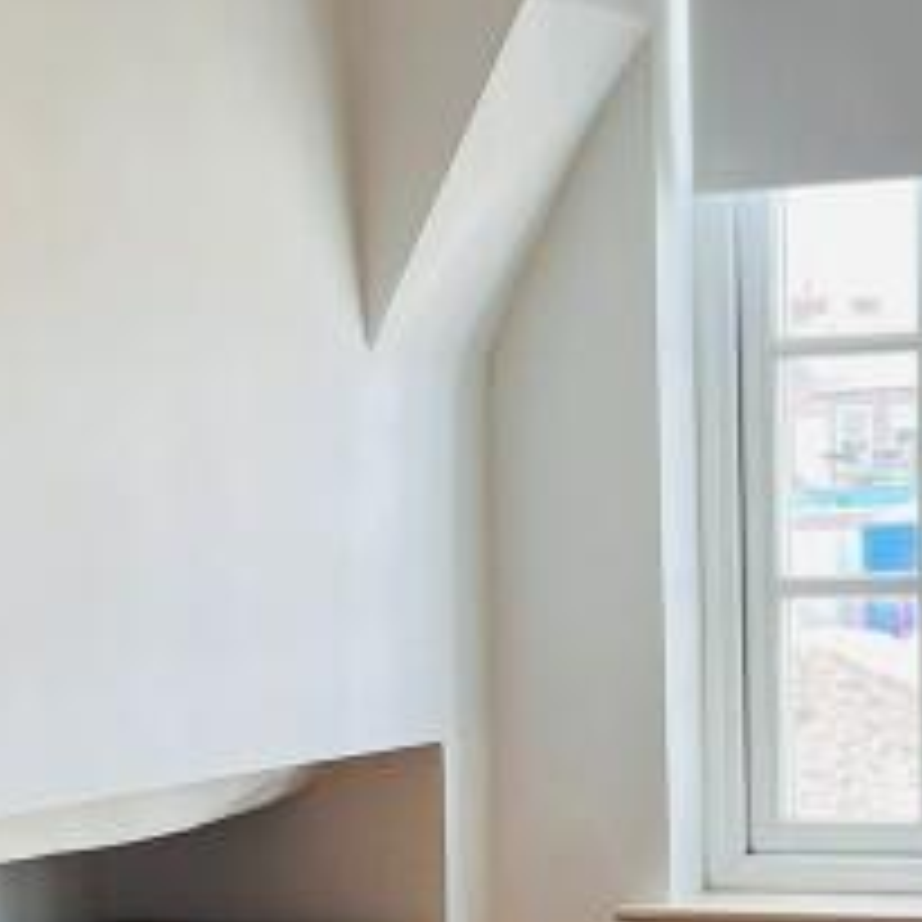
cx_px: 405
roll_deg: +2.8
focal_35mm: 115
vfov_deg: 14.8
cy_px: 1034
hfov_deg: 15.2
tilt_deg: -11.1
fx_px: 3465
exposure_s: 1/121
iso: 50
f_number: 1.5
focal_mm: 5.7
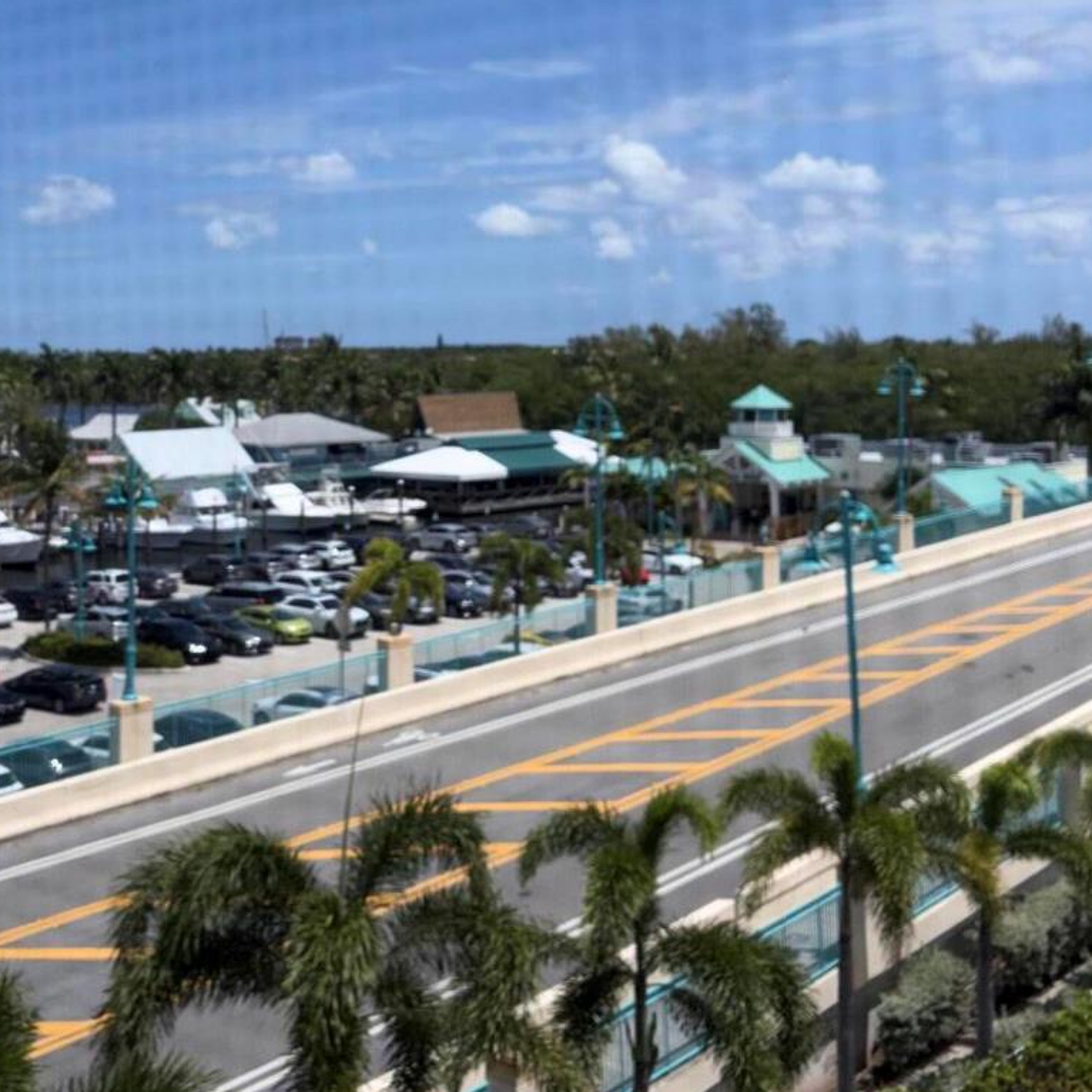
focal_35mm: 48
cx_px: 325
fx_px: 1713
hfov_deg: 34.9
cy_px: 299
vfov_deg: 34.7
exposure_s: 1/3831
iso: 32
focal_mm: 5.96
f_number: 1.6
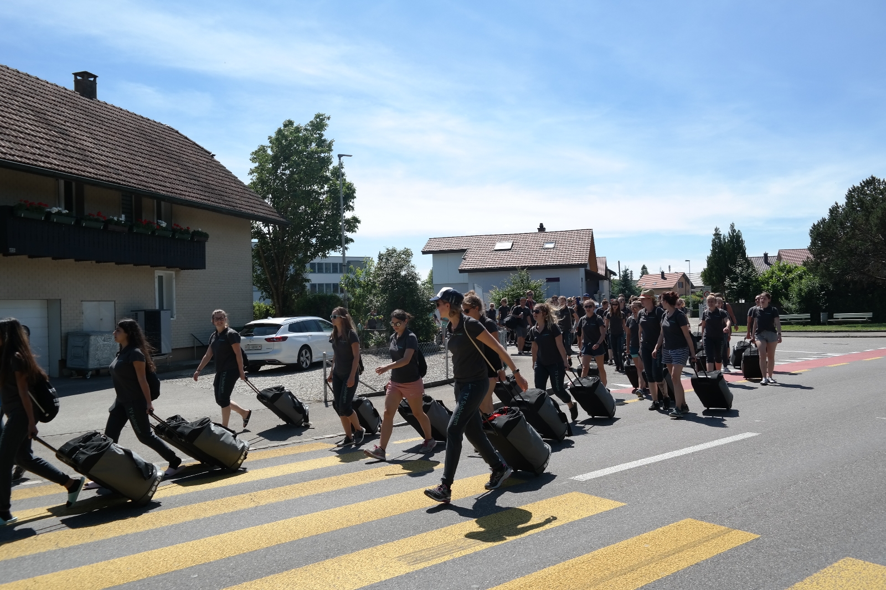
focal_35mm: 27
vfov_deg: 47.9
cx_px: 443
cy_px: 295
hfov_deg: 67.4
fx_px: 664
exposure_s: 1/320
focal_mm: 18
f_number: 6.3
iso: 100
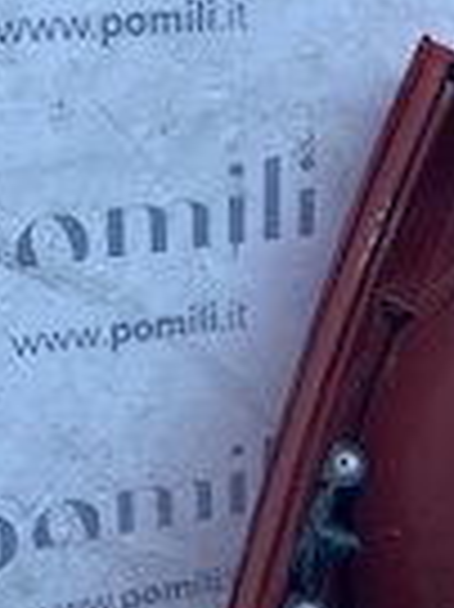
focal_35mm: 123
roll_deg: -16.6
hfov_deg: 11.8
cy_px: 1000
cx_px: 544
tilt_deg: -29.4
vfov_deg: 14.6
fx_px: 2154
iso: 32
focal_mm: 4.25
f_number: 1.8
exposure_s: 1/788
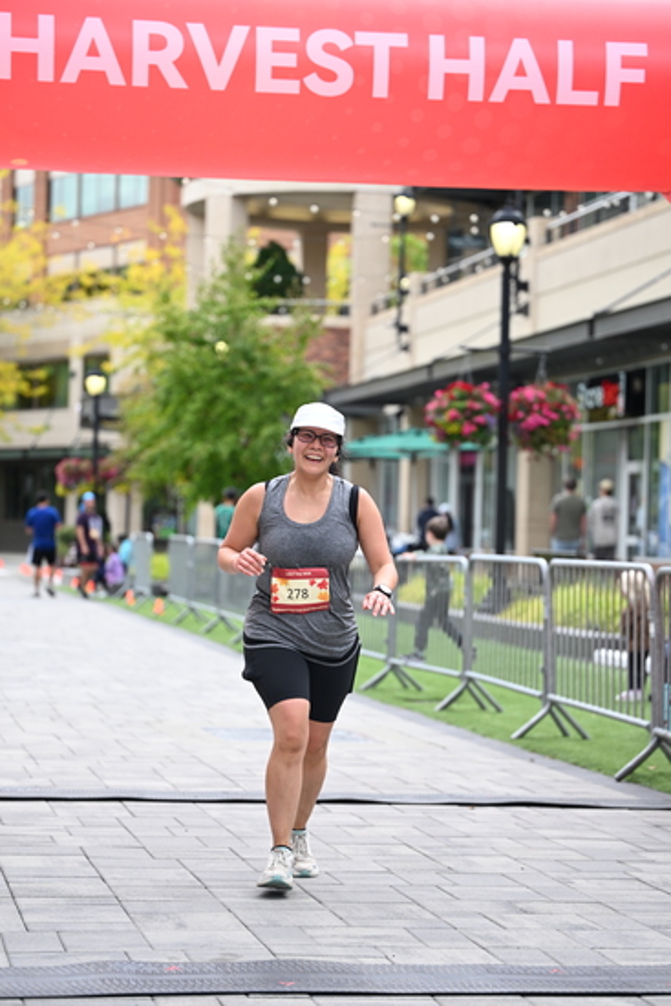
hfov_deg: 16.5
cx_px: 336
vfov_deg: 24.5
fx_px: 2319
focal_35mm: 83
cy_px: 503
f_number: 2.8
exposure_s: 1/2000
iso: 640
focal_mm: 83
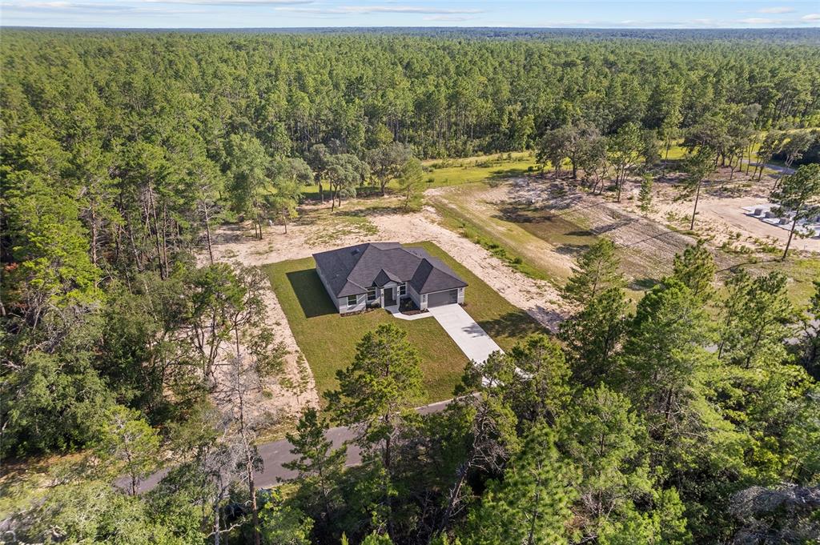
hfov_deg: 78.6
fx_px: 501
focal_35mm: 22
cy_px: 272
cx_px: 410
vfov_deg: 57.1
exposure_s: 1/1250
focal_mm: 8.38
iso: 120
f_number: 2.8
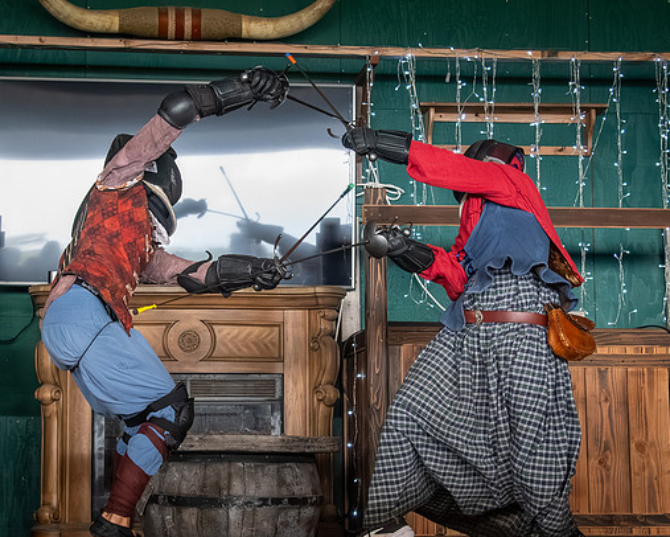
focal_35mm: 89
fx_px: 1765
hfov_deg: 21.4
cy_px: 292
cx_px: 257
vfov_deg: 17.3
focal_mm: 38
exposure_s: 1/320
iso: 8000
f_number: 5.6
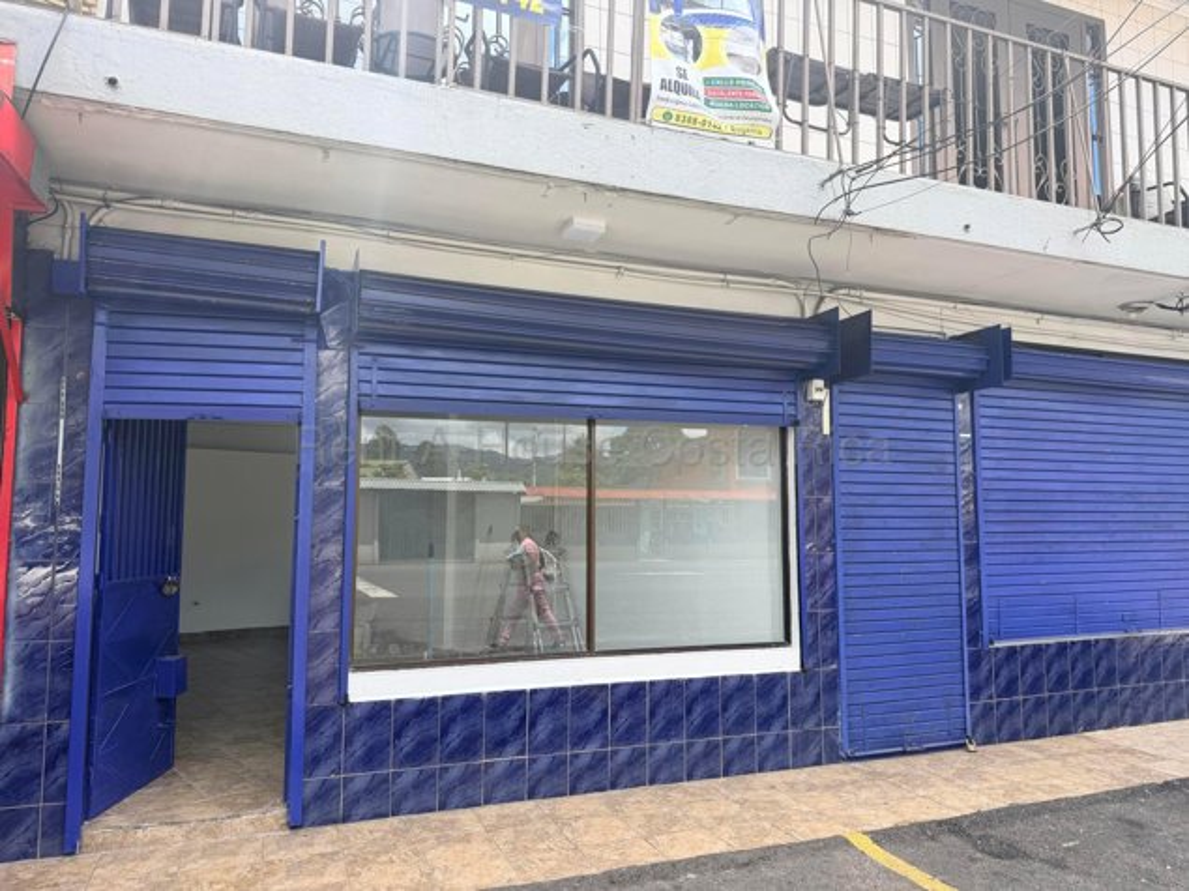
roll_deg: +1.2
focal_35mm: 24
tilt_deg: +5.4
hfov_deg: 71.6
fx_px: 824
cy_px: 446
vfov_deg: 56.8
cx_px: 594
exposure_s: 1/1385
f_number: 1.78
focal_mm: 6.76
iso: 80
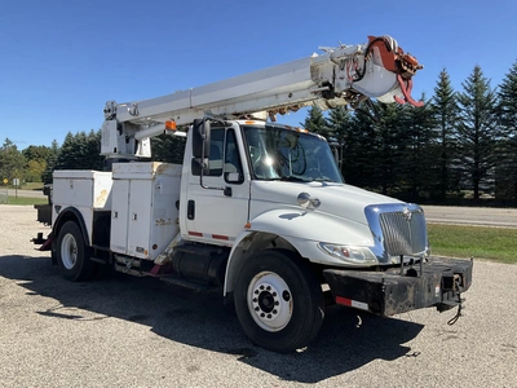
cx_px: 258
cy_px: 194
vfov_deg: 48.2
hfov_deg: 61.7
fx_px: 433
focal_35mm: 29
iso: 25
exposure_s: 1/1534
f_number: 1.8
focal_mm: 3
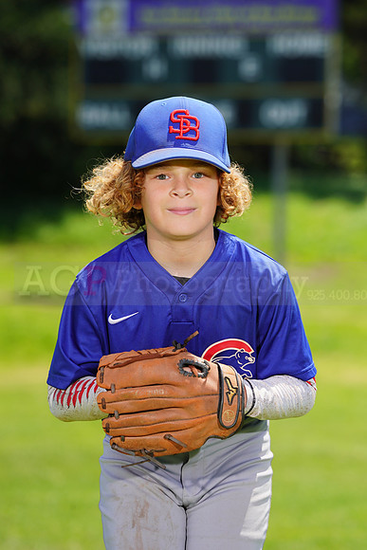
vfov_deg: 7.5
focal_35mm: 274
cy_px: 275
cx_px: 184
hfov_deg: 5.0
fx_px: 4187
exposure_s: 1/250
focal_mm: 274
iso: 100
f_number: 8
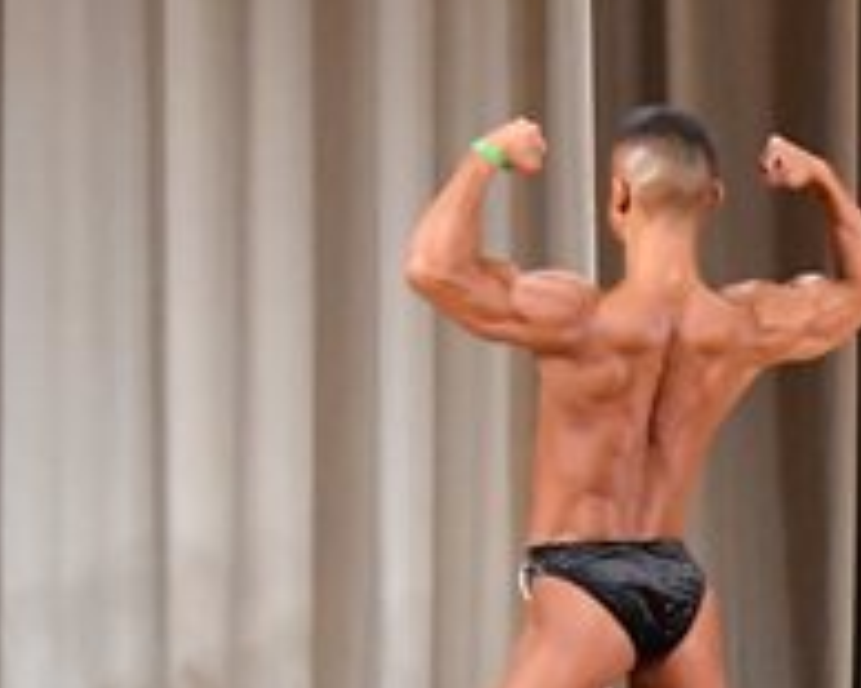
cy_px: 431
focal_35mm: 462
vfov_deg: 3.3
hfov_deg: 4.1
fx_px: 11767
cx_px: 1693
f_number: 5.6
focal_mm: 82
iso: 7200
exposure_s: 1/400
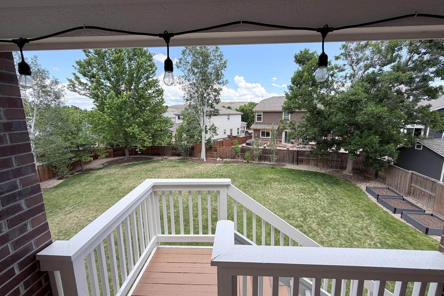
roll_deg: +1.7
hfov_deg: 100.4
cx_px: 228
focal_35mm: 15
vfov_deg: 77.3
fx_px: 185
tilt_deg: -10.0
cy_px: 146
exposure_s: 1/579
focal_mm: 2.22
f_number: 2.2
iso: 40
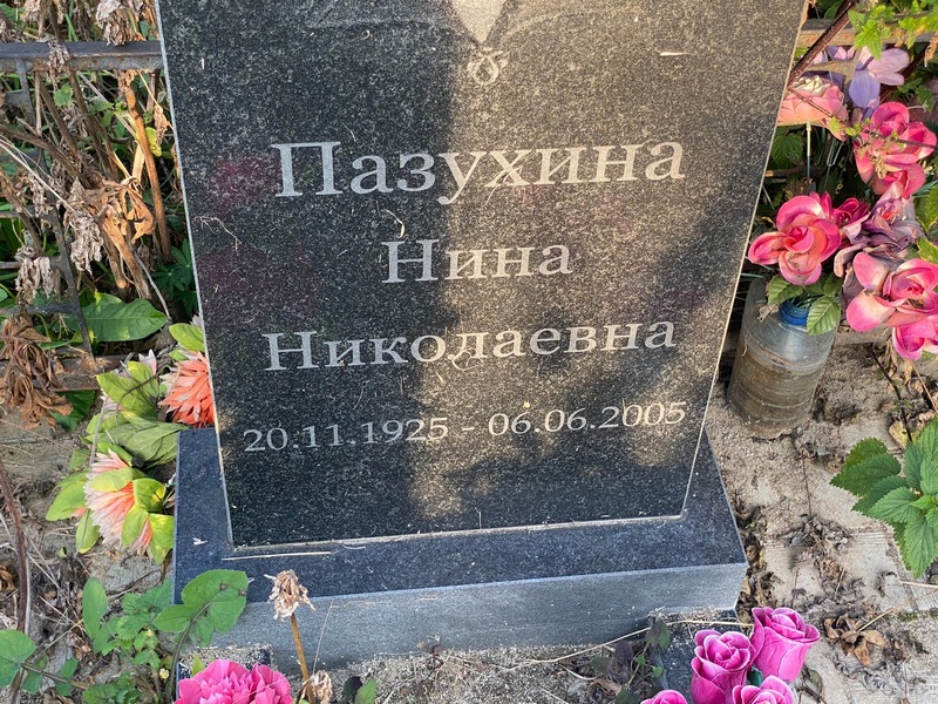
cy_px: 352
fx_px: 1409
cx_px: 469
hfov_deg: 36.8
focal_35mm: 52
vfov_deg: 28.0
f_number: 2
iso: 50
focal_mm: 6
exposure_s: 1/121
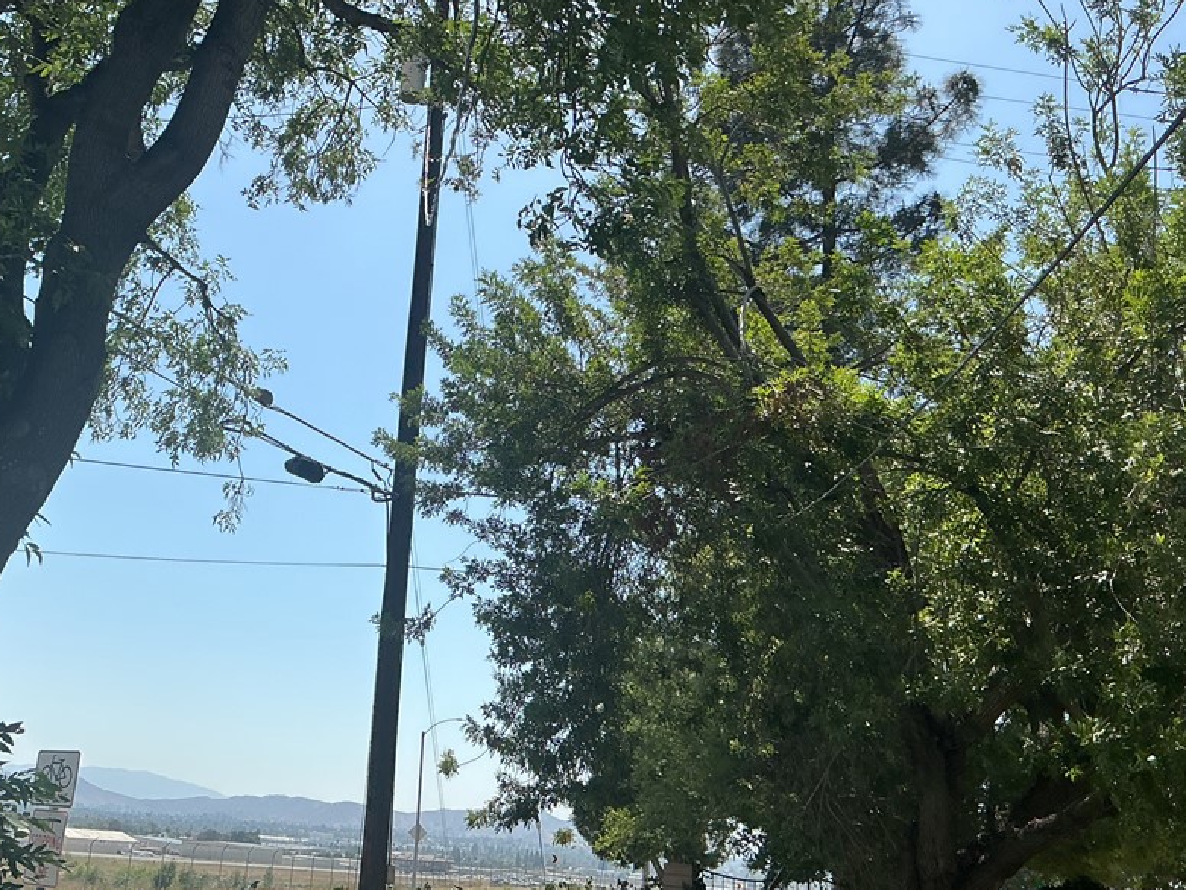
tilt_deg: +19.2
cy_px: 378
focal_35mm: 38
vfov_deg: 37.6
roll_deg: -3.7
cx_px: 439
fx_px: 1302
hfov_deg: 48.5
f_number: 1.8
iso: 25
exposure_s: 1/2320
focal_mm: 3
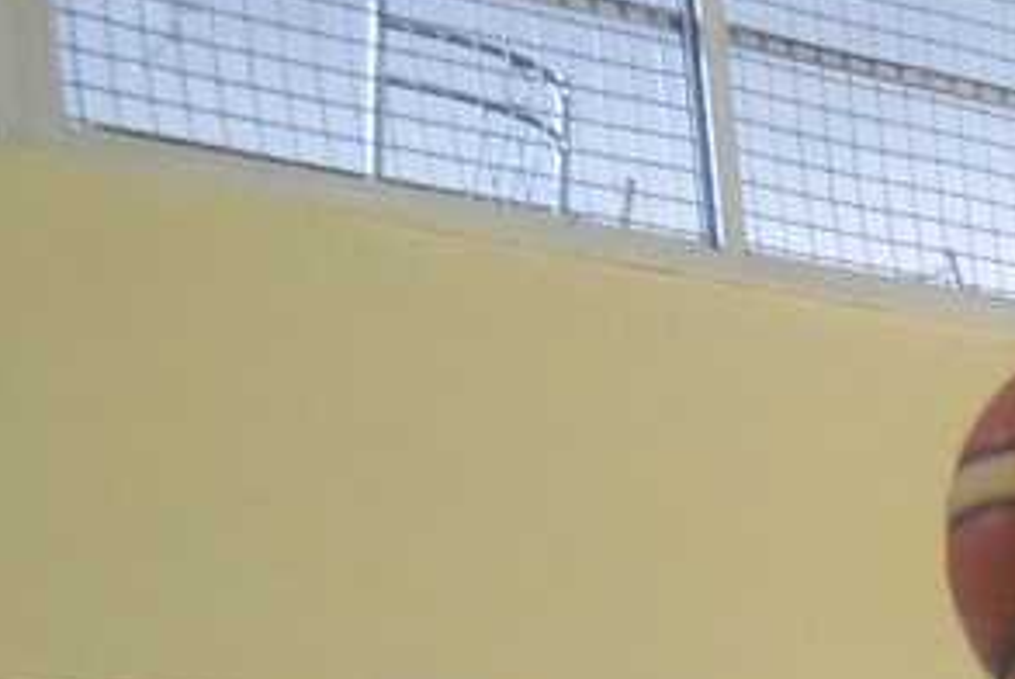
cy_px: 1573
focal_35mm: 138
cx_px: 2591
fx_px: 3895
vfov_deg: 9.1
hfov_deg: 11.6
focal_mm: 18
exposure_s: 1/160
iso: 3200
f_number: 3.5
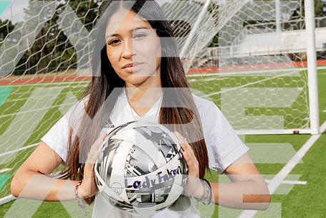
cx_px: 121
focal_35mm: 55
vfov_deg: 24.6
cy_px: 126
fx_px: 498
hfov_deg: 36.0
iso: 125
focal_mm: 38
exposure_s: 1/250
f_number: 8
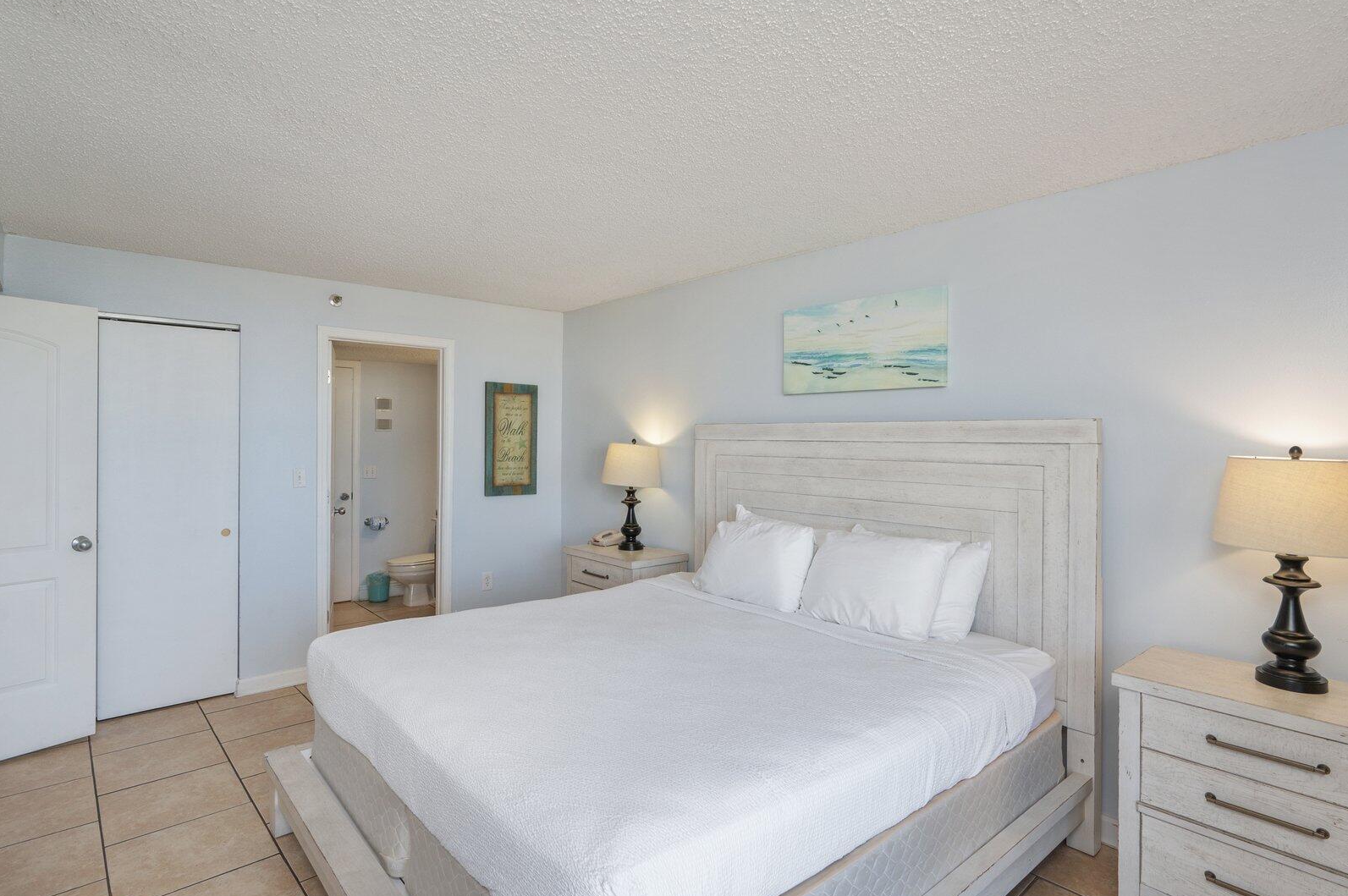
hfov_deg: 90.1
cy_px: 442
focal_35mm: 18
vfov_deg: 67.3
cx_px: 675
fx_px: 673
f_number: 9
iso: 250
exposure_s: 1/30
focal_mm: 14
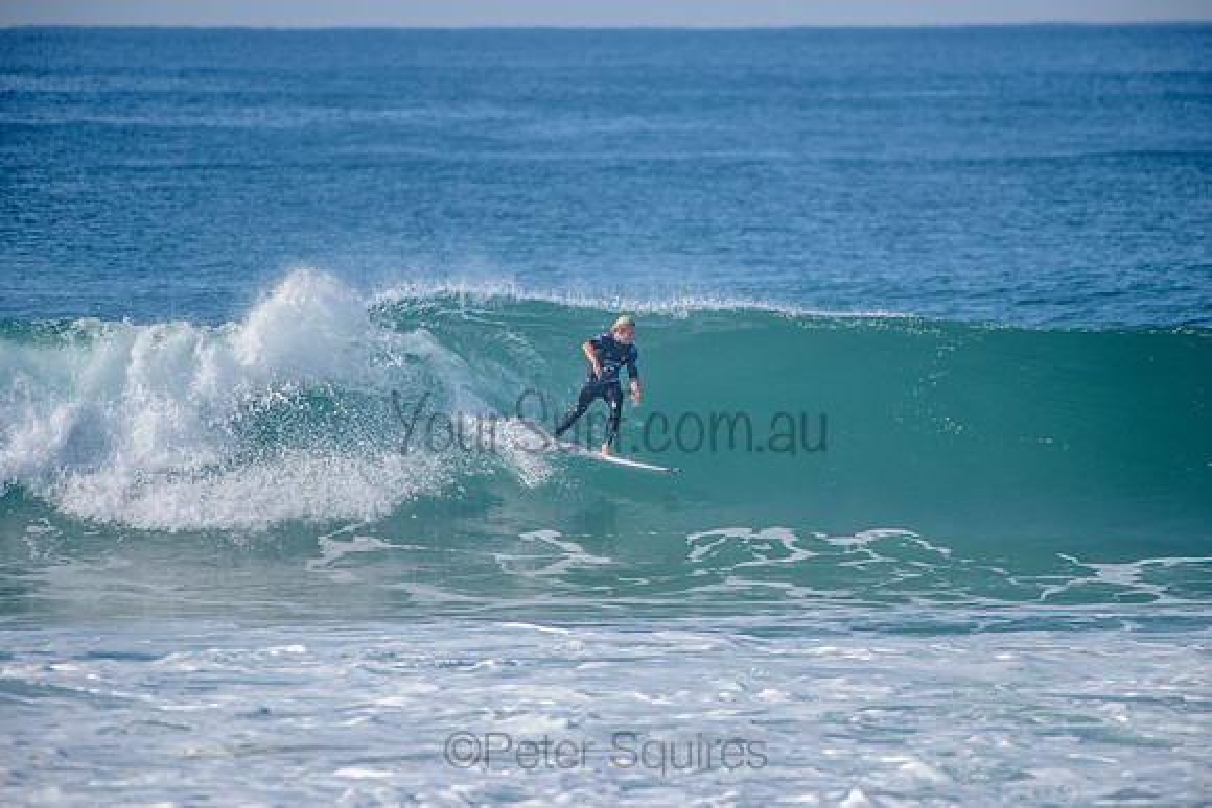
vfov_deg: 2.8
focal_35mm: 500
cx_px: 606
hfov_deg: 4.1
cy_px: 404
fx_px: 16836
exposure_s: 1/1600
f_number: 5.6
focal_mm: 500
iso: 160
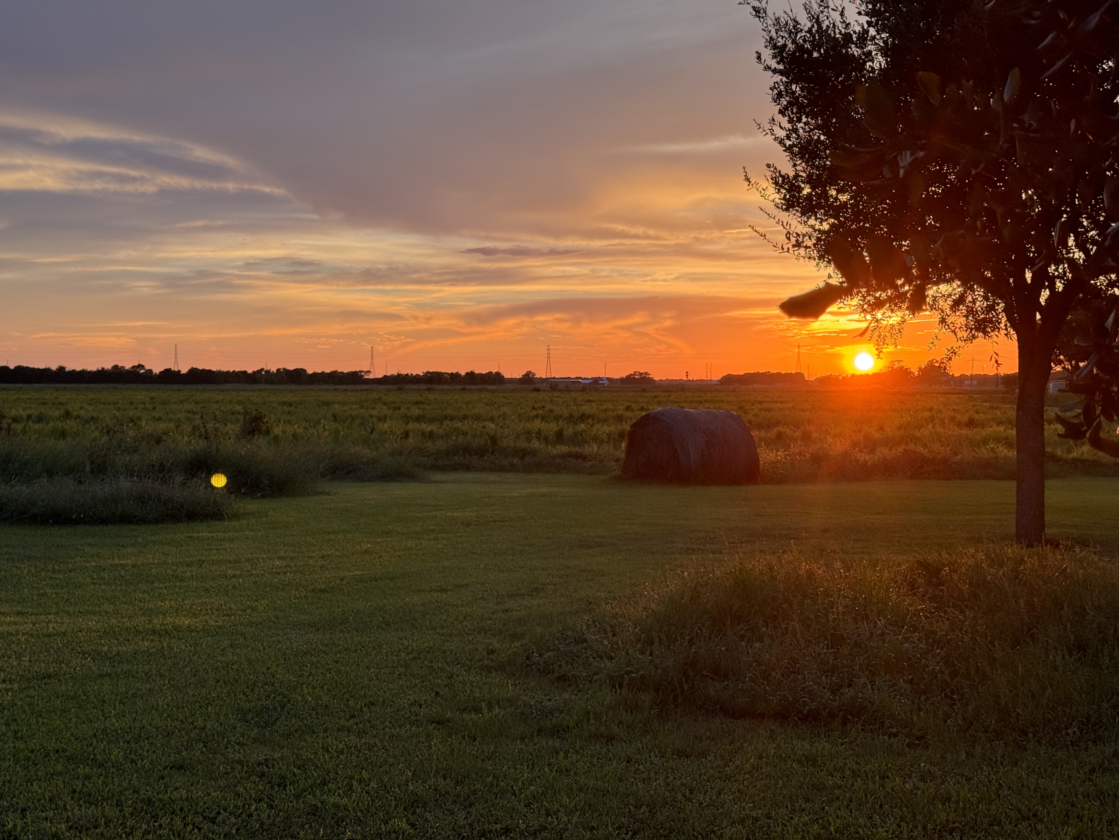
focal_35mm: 48
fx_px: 1552
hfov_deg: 39.7
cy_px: 420
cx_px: 560
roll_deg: +1.5
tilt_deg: -1.4
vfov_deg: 30.3
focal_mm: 6.76
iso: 64
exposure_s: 1/900
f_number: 1.78
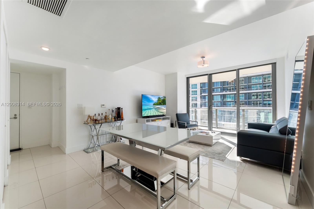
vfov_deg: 81.2
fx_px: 122
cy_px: 104
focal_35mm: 14
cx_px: 157
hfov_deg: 104.3
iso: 100
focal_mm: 14
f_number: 9
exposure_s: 1/30
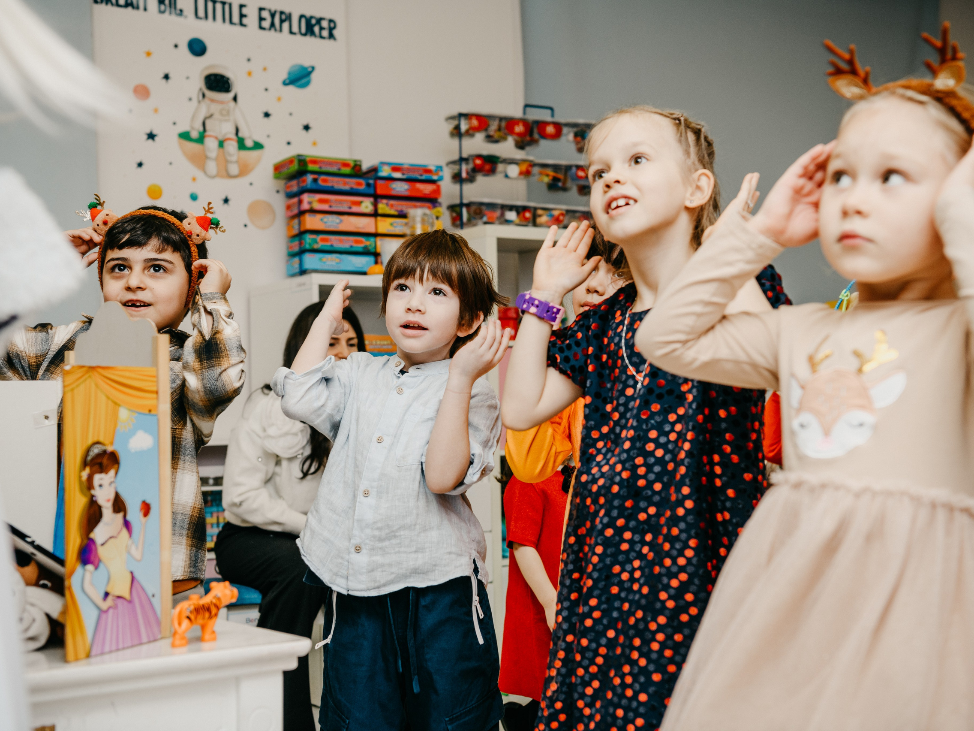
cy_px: 366
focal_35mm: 52
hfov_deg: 36.8
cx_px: 484
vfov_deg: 28.0
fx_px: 1463
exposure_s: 1/160
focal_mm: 48
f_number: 4
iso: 250
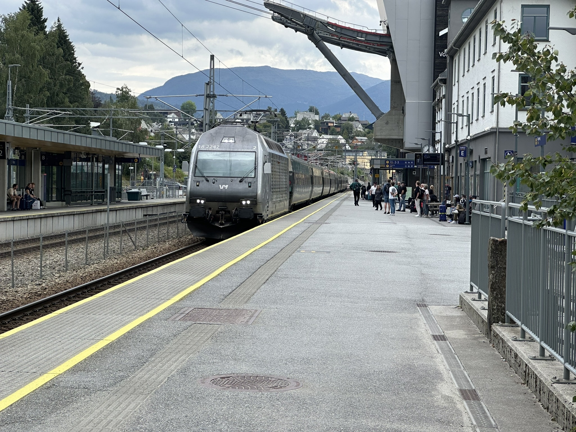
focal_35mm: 77
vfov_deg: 19.1
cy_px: 216
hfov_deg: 25.3
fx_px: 1281
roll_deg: -1.1
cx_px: 288
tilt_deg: -0.8
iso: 32
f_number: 2.8
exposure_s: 1/218
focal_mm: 9
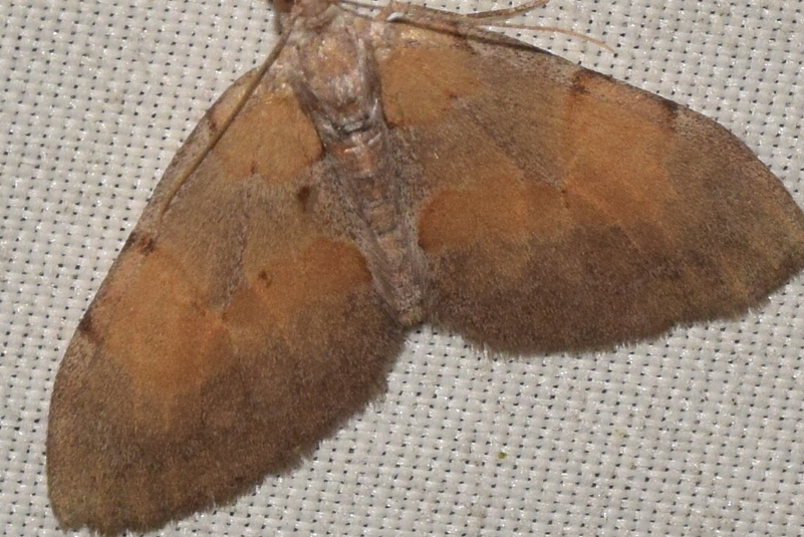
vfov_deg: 5.5
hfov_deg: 8.2
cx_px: 388
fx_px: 5608
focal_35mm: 251
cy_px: 238
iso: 500
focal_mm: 140
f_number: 14
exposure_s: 1/160
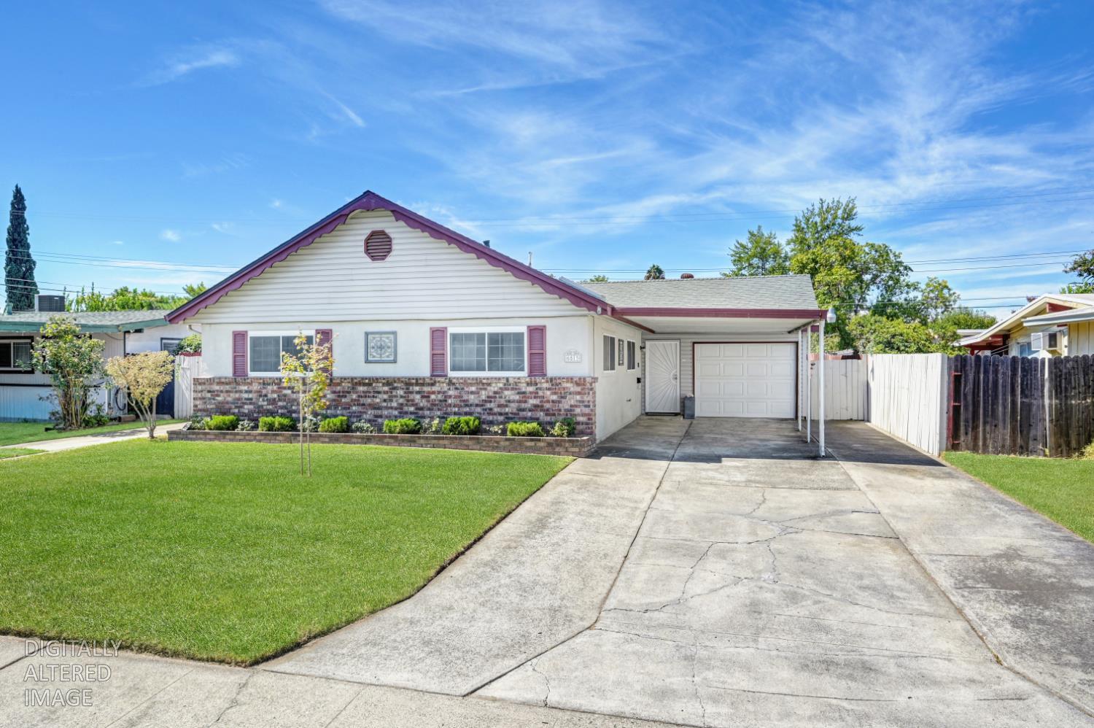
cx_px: 547
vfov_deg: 57.2
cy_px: 364
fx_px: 668
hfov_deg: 78.6
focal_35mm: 22
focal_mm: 22
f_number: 13
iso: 500
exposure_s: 1/640
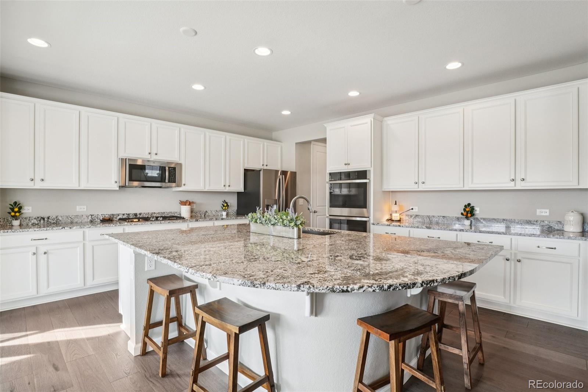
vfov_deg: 72.0
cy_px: 196
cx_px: 294
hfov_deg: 95.0
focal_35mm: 16
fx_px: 269
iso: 250
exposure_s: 1/30
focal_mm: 11
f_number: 8
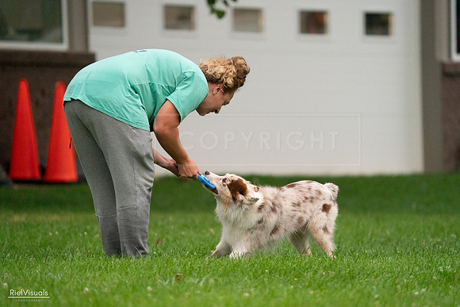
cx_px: 230
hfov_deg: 4.8
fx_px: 5444
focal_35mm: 426
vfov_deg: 3.2
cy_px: 154
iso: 6400
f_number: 6.3
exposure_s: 1/1600
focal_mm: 426
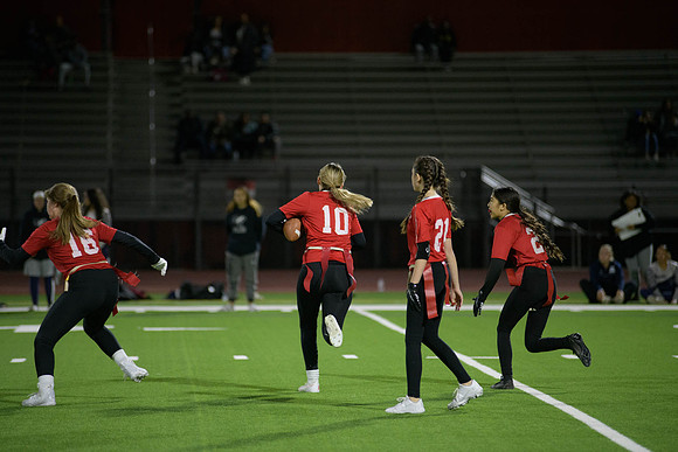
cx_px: 339
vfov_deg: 6.9
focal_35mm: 200
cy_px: 226
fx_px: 3767
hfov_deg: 10.3
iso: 3200
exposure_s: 1/640
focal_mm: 200
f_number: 2.8
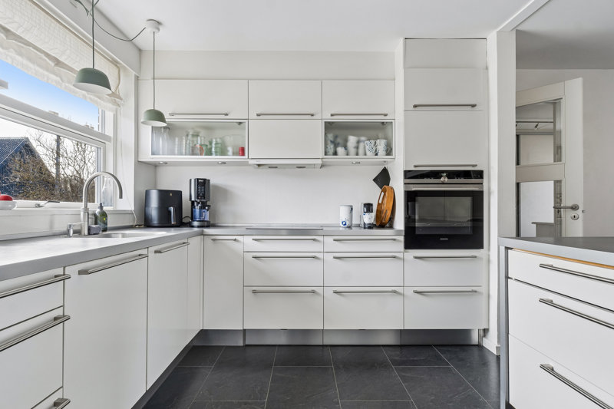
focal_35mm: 22
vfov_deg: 57.8
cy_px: 204
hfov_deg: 79.2
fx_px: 371
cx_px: 307
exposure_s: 1/30
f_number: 8
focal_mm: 14.5
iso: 200
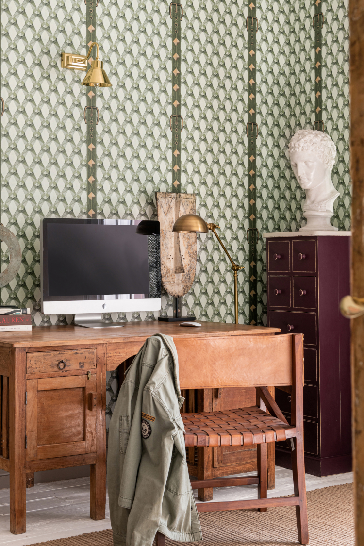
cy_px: 264
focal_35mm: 64
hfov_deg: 21.2
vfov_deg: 31.4
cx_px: 165
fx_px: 971
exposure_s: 1/4
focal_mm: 48
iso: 125
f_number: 11
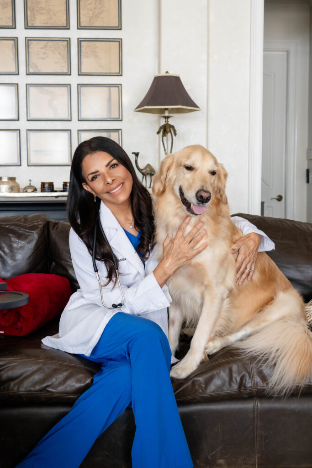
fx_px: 598
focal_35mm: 46
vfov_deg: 42.7
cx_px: 156
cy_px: 234
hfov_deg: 29.3
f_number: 7.1
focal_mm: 46
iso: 2500
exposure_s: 1/200
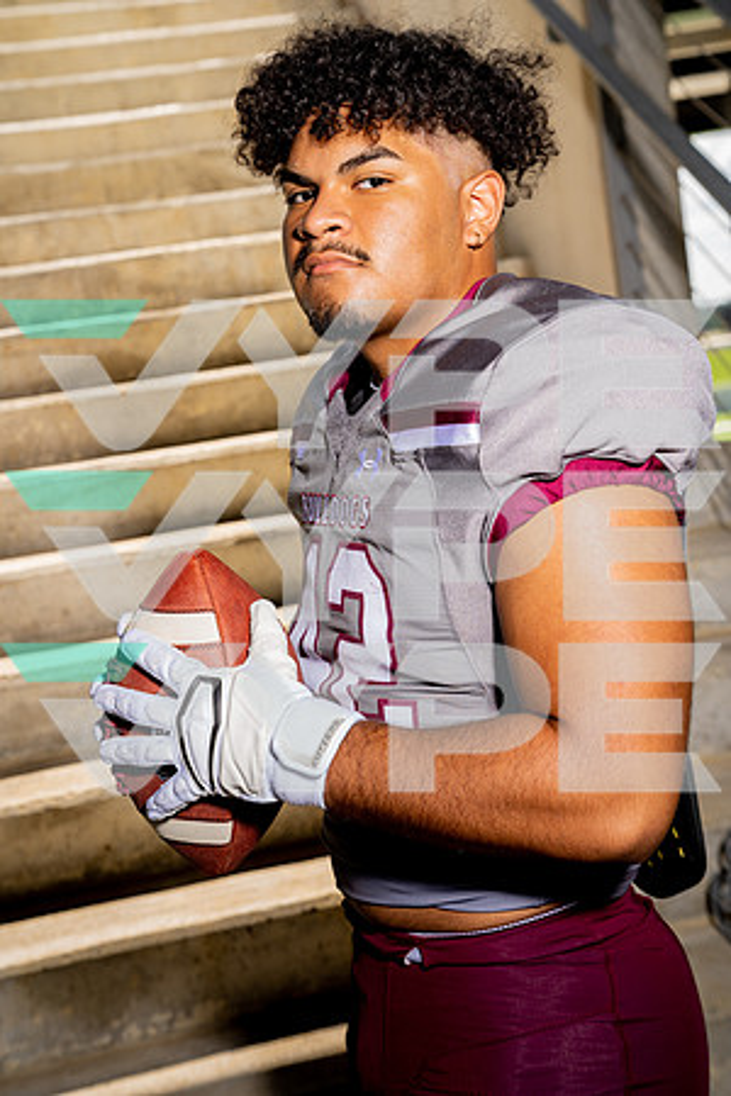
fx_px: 1584
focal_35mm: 52
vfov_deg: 38.2
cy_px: 548
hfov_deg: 26.0
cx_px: 366
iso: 100
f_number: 5
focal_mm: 52
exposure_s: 1/250
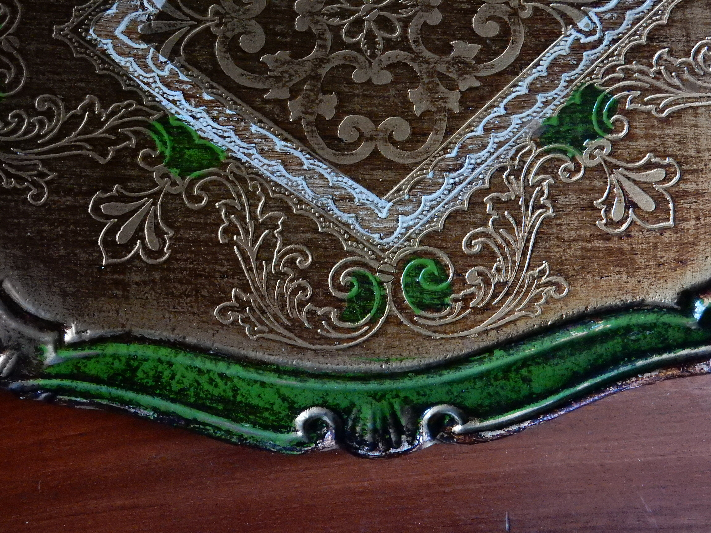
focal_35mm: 43
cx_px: 356
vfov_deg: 33.6
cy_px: 266
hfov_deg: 43.9
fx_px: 883
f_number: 4.2
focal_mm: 7.6
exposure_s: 1/50
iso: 1600
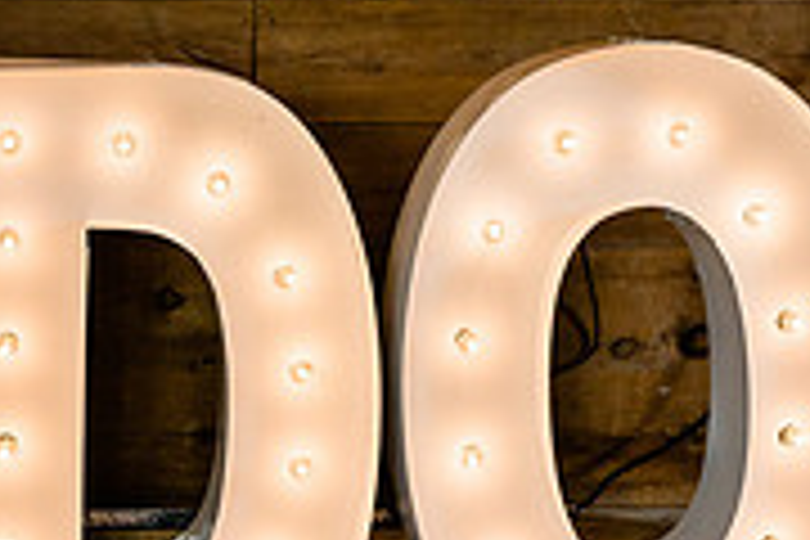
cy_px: 117
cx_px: 135
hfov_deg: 20.9
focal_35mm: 96
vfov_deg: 14.2
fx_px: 2160
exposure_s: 1/200
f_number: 4.5
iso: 640
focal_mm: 27.5
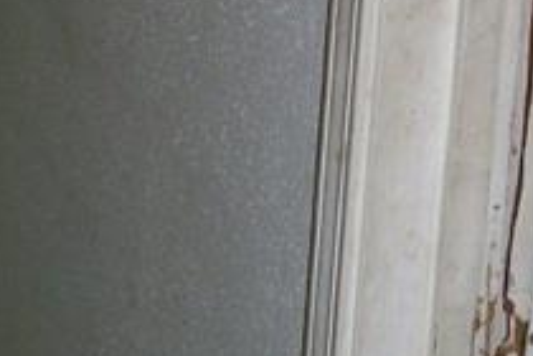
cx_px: 426
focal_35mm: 137
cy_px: -18
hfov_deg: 14.9
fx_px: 2028
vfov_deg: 9.9
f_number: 2.7
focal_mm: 6
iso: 80
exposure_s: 1/64
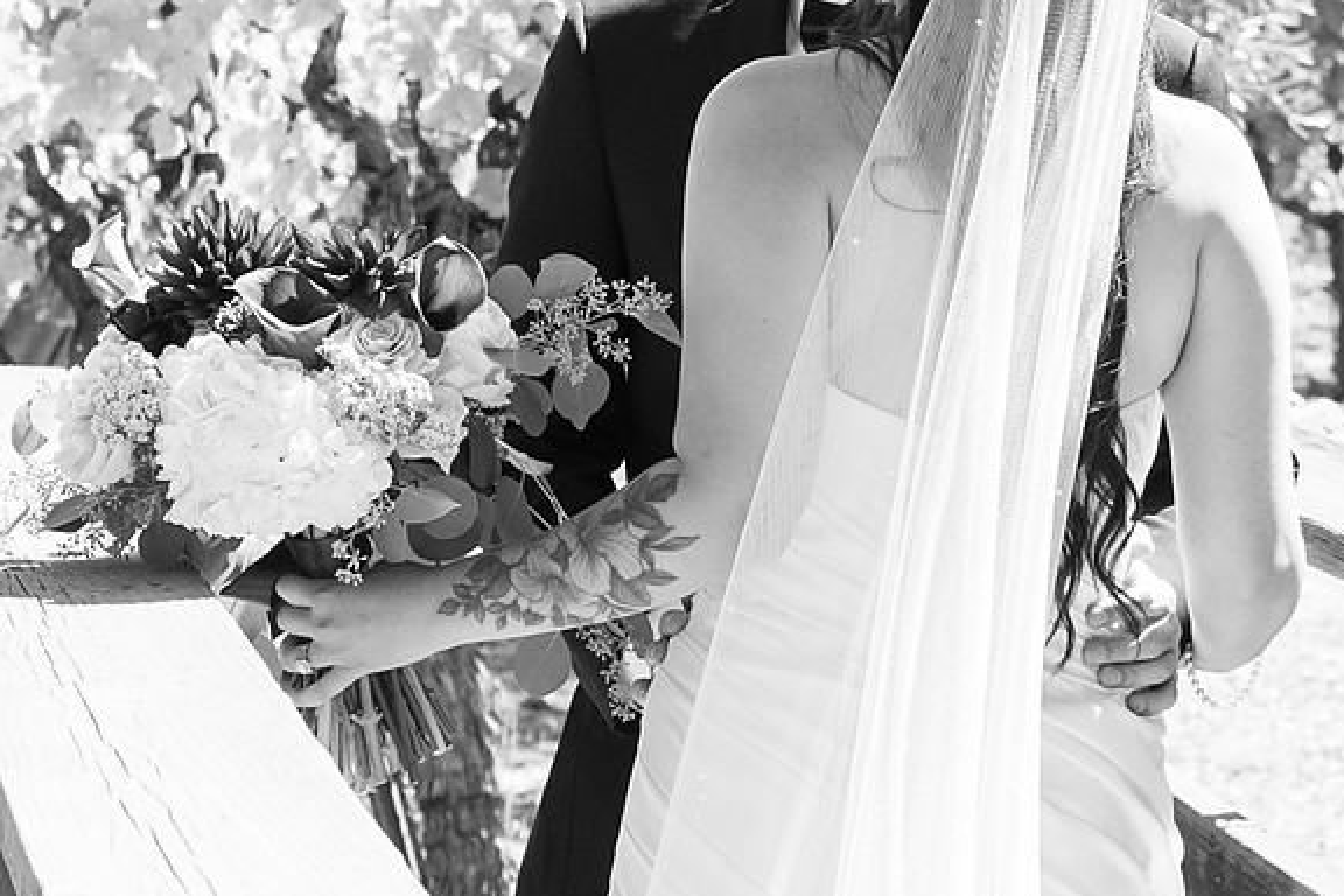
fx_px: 8101
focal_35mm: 217
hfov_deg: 9.5
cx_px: 955
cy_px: 711
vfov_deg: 6.3
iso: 200
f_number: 4
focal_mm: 35
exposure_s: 1/500
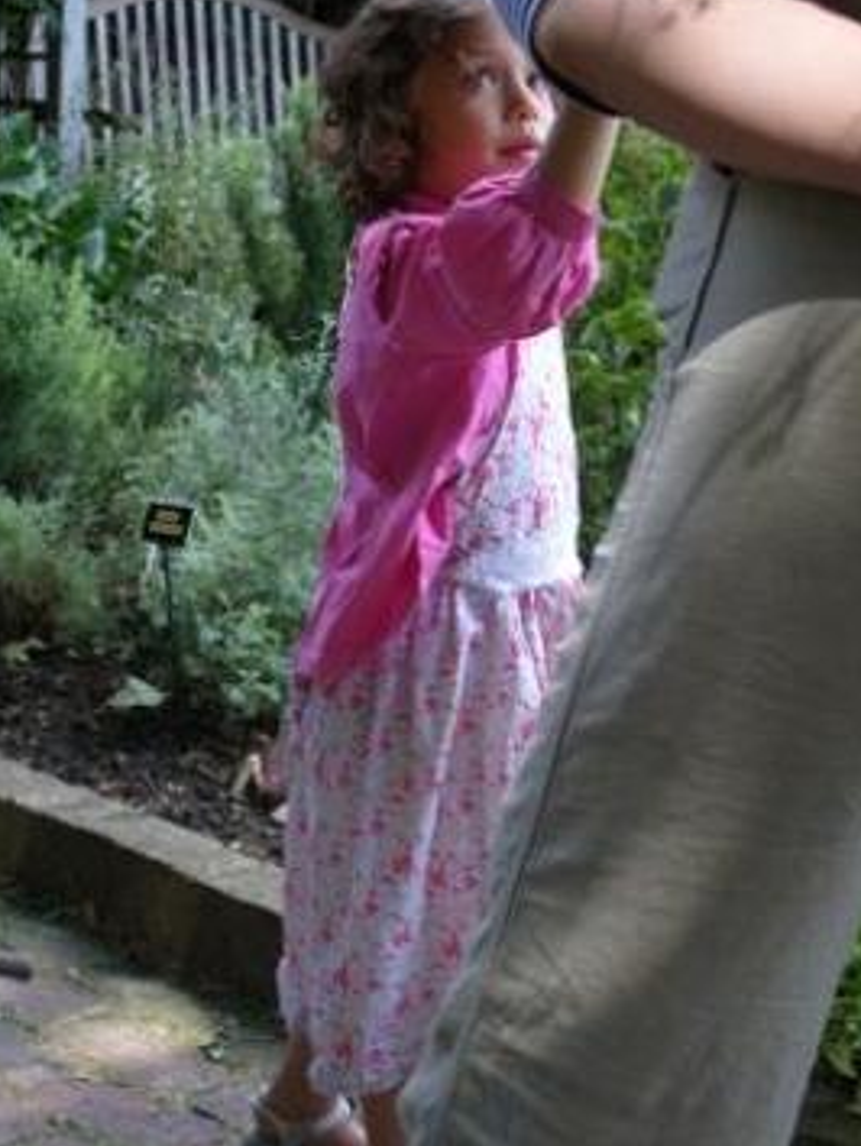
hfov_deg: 19.1
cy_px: 515
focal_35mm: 77
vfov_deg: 25.3
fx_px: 2551
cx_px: 524
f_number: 3.1
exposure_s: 1/80
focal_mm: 12.8
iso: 80
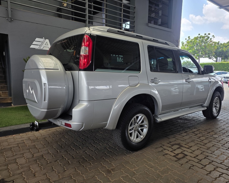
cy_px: 92
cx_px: 124
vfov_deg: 56.8
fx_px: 169
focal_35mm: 25
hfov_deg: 68.0
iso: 40
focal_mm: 6.25
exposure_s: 1/359
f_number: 1.7
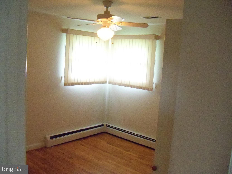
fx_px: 235
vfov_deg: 40.7
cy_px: 87
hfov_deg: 52.6
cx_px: 116
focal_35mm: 35
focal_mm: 6.2
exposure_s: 1/50
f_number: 3.5
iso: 1600
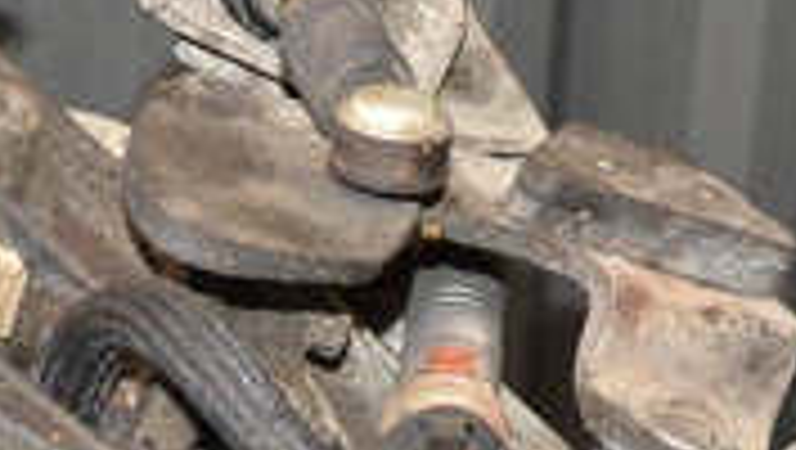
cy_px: 657
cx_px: 166
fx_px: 3360
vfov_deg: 7.5
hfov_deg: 13.5
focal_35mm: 159
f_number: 5
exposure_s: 1/60
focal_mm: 28
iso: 800
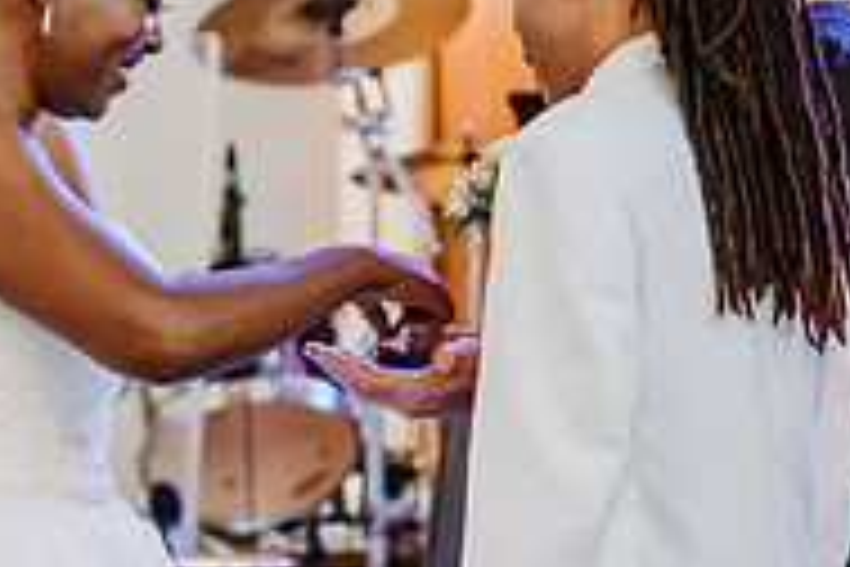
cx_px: 46
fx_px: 10506
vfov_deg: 3.1
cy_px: 432
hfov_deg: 4.6
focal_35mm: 445
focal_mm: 120
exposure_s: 1/125
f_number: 4
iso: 1000
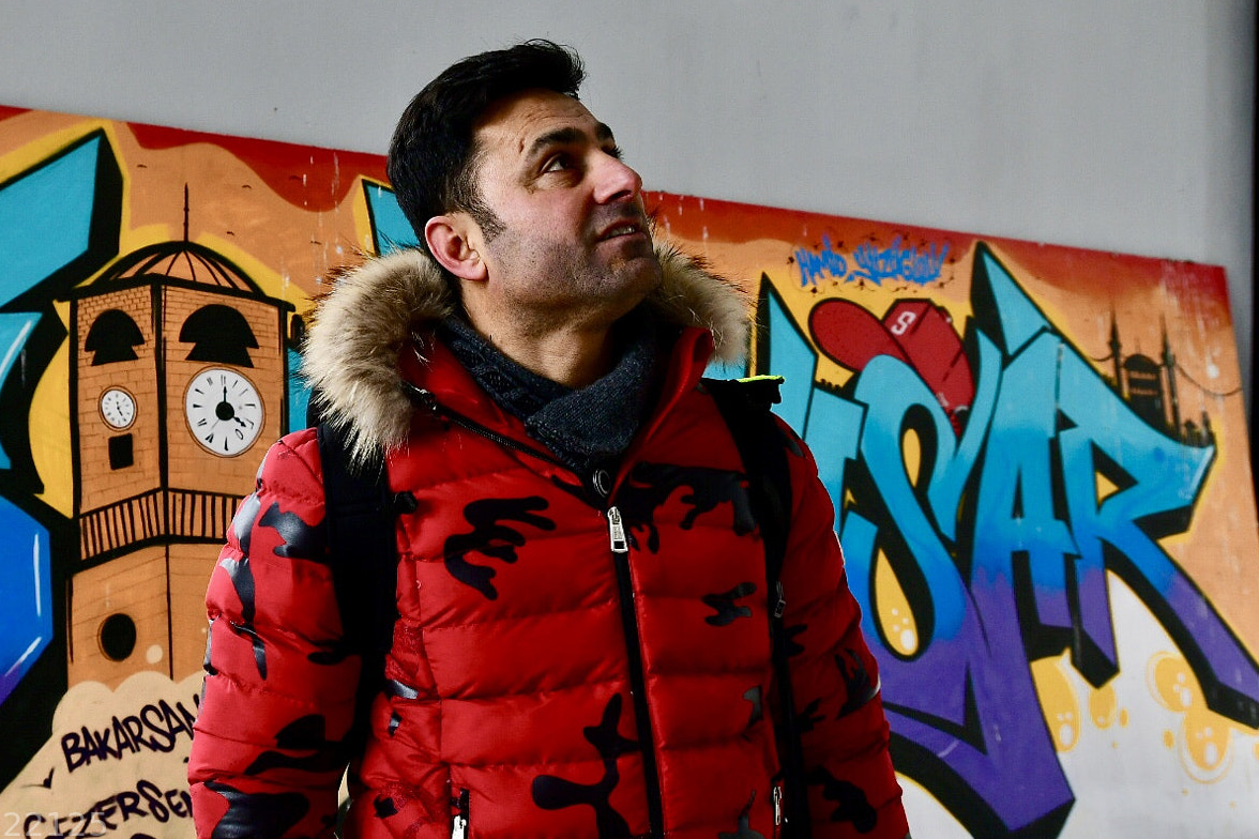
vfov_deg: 27.5
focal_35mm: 49
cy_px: 338
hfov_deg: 39.8
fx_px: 1714
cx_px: 404
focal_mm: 24
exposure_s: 1/60
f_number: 6.3
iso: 800
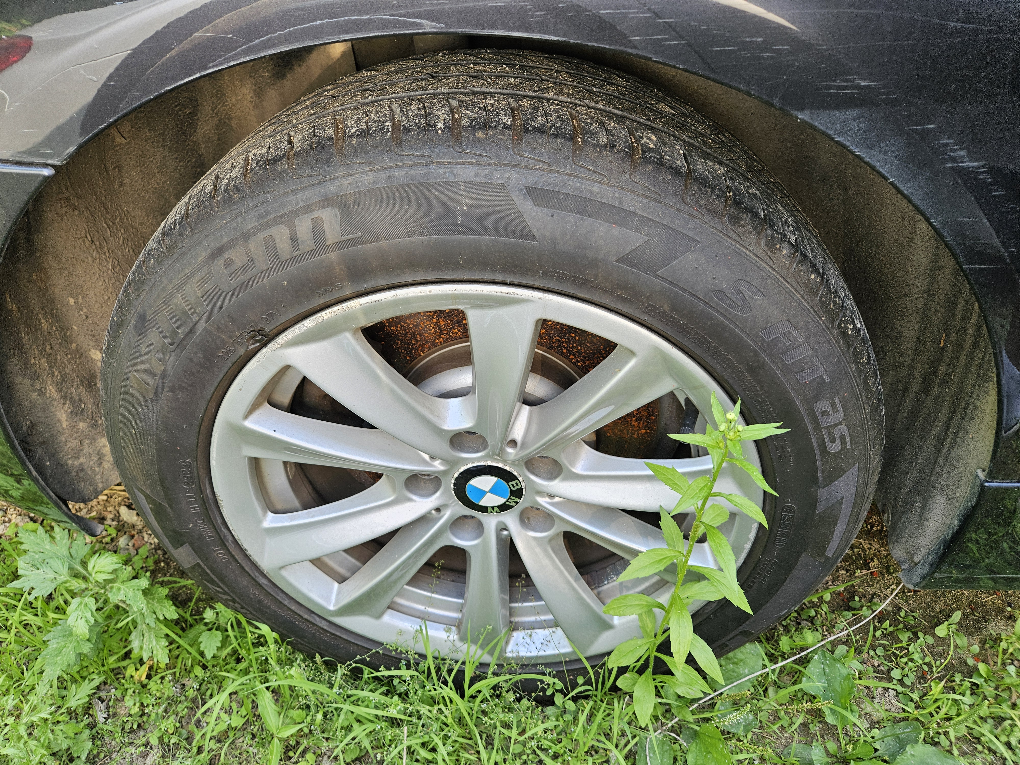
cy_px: 382
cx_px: 510
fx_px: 678
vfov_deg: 58.9
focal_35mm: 23
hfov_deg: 73.9
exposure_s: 1/180
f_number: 1.8
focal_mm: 5.4
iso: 64
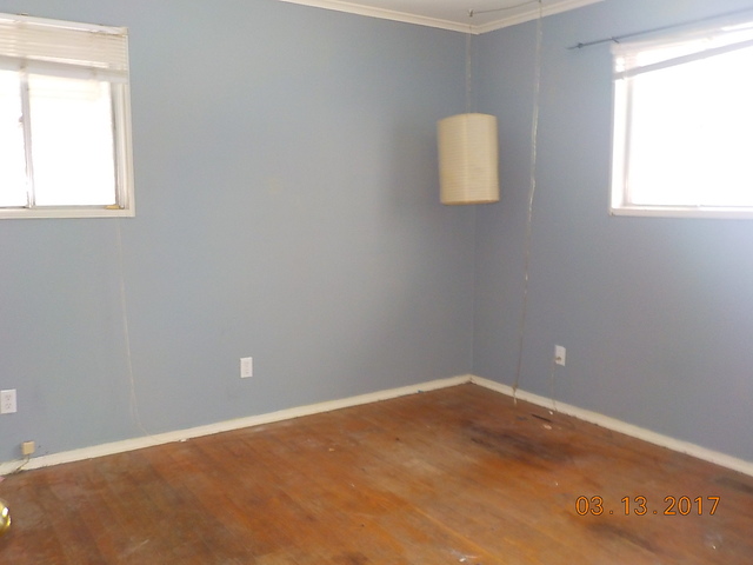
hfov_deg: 60.0
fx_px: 653
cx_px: 376
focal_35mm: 30
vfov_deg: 46.8
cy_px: 282
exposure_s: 1/30
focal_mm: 4.1
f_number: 3.3
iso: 280
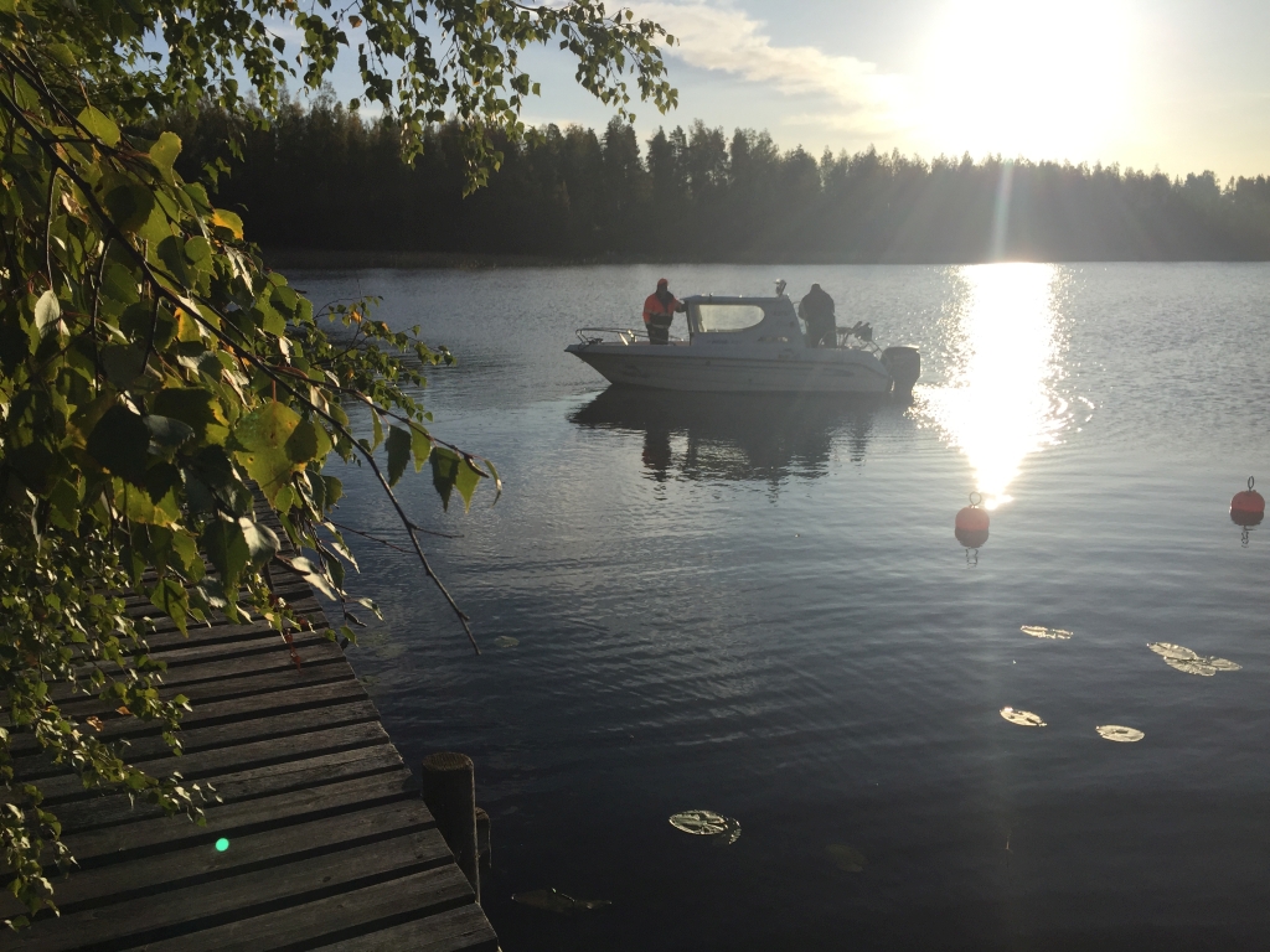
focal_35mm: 29
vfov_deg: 48.2
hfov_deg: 61.7
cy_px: 476
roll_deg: -0.7
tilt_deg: -11.4
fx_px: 1064
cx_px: 635
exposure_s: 1/4405
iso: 32
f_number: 2.2
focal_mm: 4.15
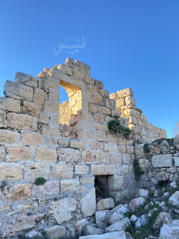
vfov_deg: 67.3
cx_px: 90
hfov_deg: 53.1
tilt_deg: +15.0
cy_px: 120
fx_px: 179
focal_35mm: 26
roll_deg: +4.0
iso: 32
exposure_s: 1/288
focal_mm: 4.25
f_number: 1.8
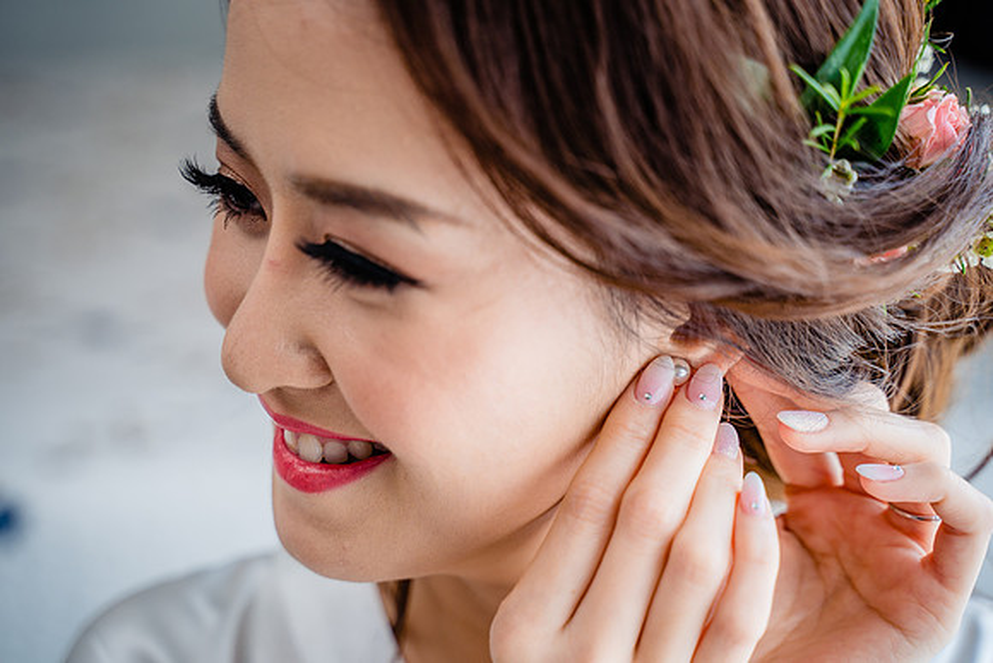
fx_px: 1904
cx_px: 496
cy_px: 332
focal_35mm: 69
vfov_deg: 19.7
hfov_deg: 29.2
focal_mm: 69
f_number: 3.5
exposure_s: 1/160
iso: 250
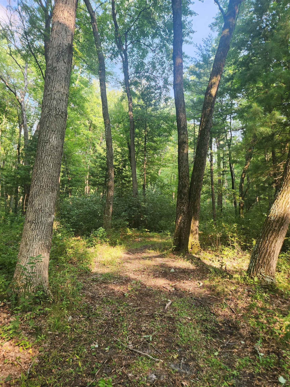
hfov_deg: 58.9
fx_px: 257
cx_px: 145
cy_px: 194
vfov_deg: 73.9
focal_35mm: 23
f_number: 1.8
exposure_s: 1/180
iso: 64
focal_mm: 5.4
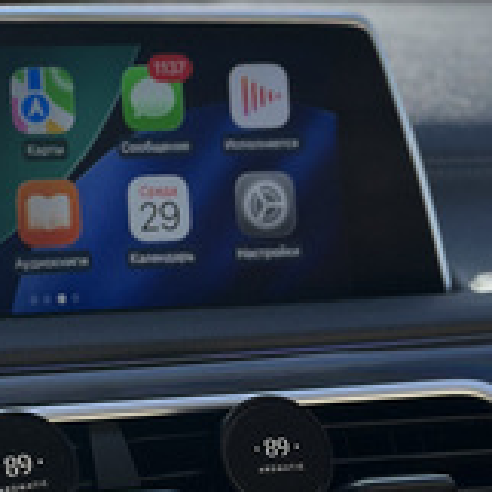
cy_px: 138
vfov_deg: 13.2
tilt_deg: -5.8
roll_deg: -0.8
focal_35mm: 132
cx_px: 17
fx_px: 2123
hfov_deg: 13.1
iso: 80
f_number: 1.78
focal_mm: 6.86
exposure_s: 1/797
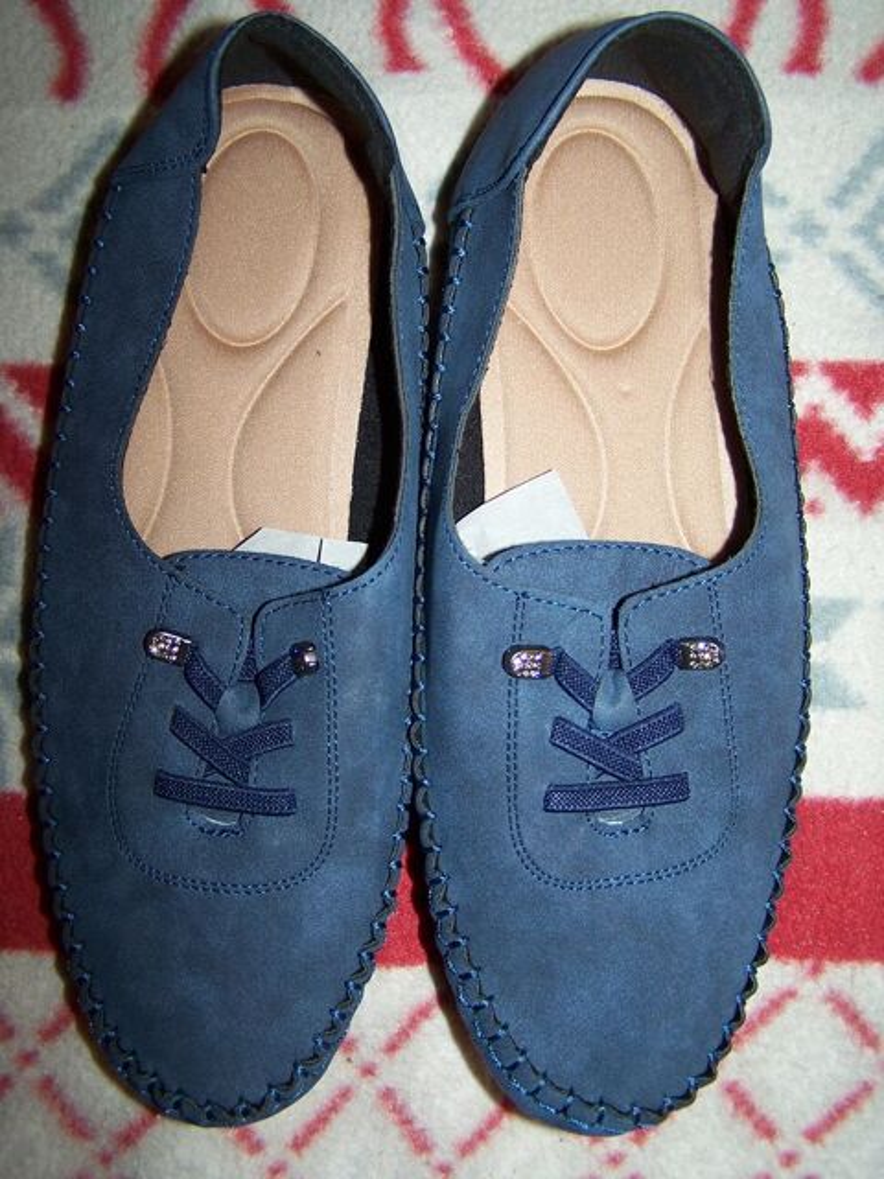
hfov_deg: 37.7
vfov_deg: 49.0
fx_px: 1294
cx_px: 442
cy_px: 590
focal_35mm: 38
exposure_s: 1/60
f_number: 2.8
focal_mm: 6.3
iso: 80
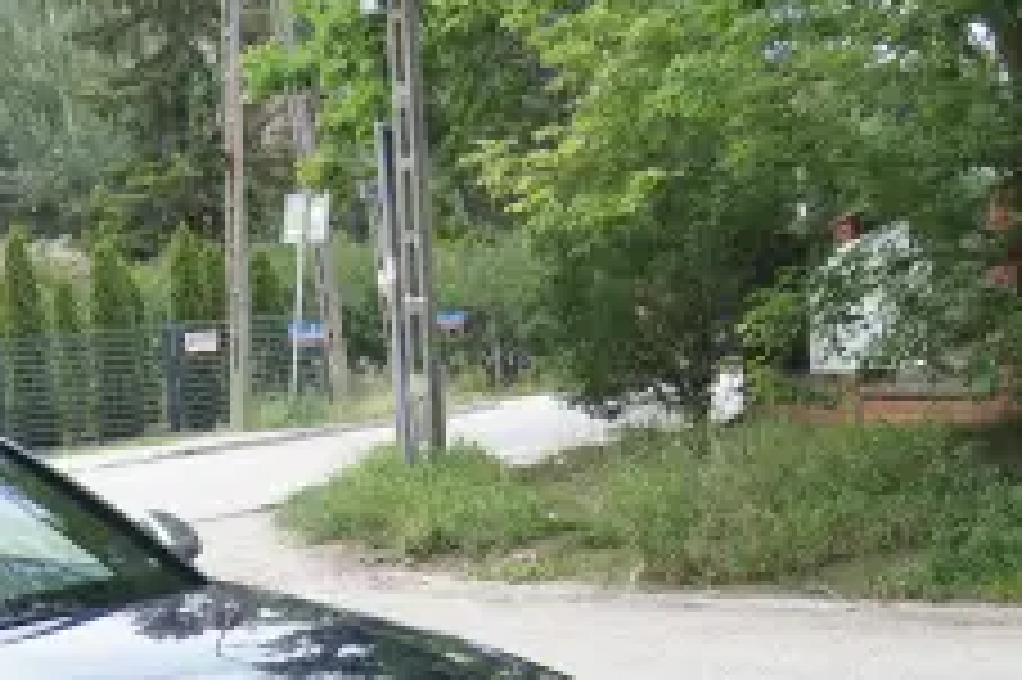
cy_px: 919
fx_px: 2156
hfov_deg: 25.7
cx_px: 72
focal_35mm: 76
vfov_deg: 16.8
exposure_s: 1/80
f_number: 5.6
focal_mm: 18
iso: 100
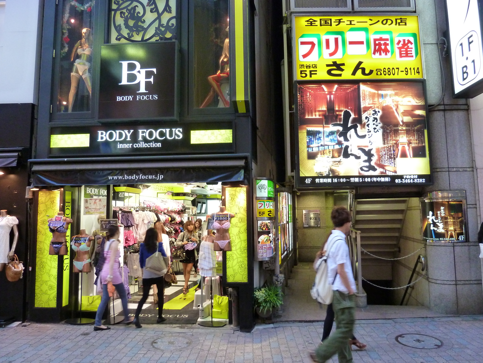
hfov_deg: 69.4
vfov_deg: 54.9
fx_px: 349
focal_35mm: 25
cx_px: 242
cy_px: 182
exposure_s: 1/30
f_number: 3.3
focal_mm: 4.1
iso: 400
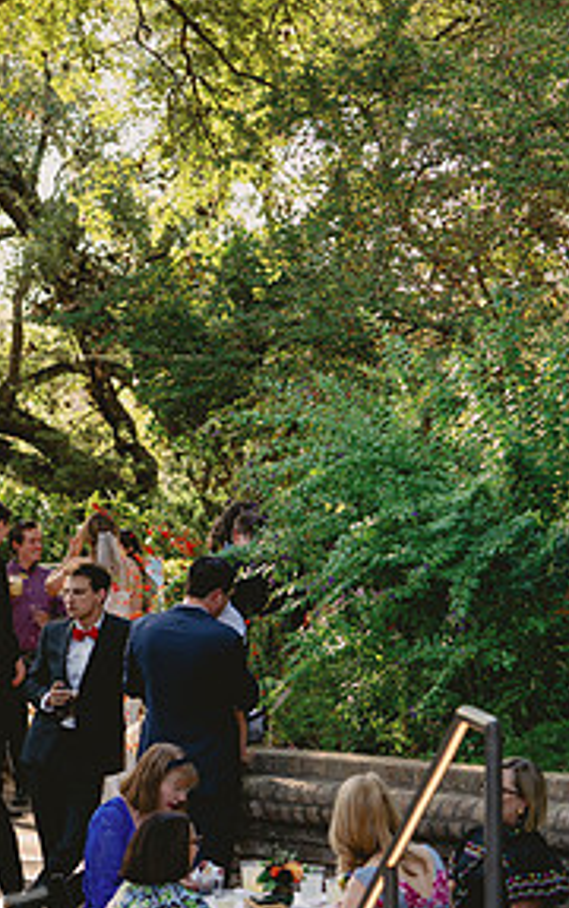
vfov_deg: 14.5
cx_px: -332
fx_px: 3564
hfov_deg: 8.9
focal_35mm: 144
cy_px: 609
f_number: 4
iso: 250
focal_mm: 70
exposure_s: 1/100
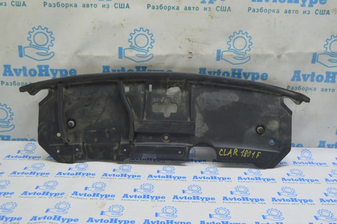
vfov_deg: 34.1
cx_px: 168
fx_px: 365
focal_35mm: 39
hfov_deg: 49.6
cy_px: 112
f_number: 5.6
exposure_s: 1/25
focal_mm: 26
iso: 400
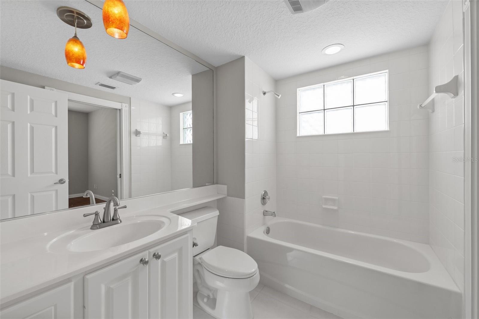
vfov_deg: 81.2
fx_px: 186
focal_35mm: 14
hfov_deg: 104.3
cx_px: 240
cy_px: 160
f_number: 8
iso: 800
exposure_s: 1/6
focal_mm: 14
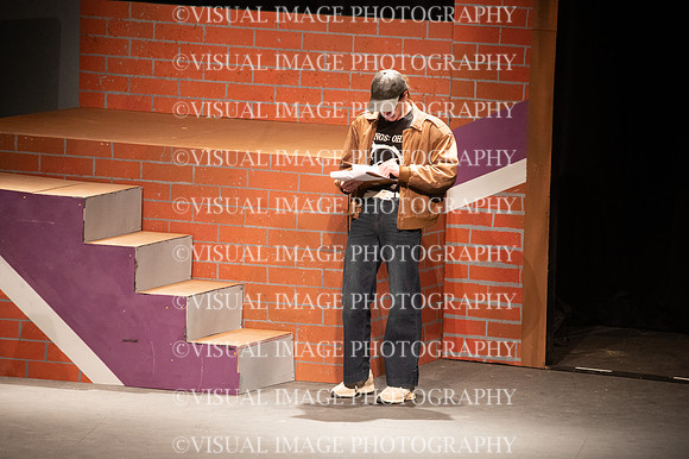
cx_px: 344
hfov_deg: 5.6
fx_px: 7077
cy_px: 230
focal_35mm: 370
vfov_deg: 3.7
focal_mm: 370
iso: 5600
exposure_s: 1/160
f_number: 6.3
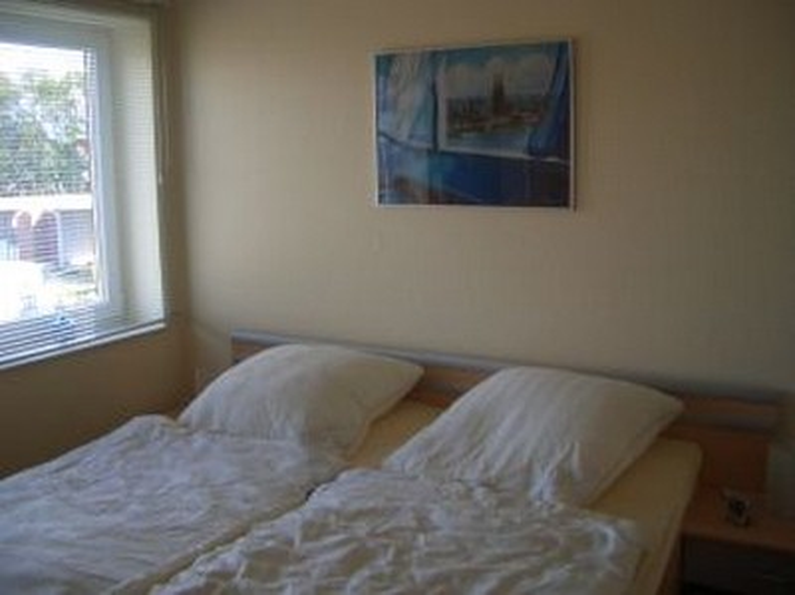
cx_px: 398
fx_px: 803
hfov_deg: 52.7
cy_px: 298
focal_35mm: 35
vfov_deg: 40.6
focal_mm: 5.8
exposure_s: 1/125
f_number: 2.6
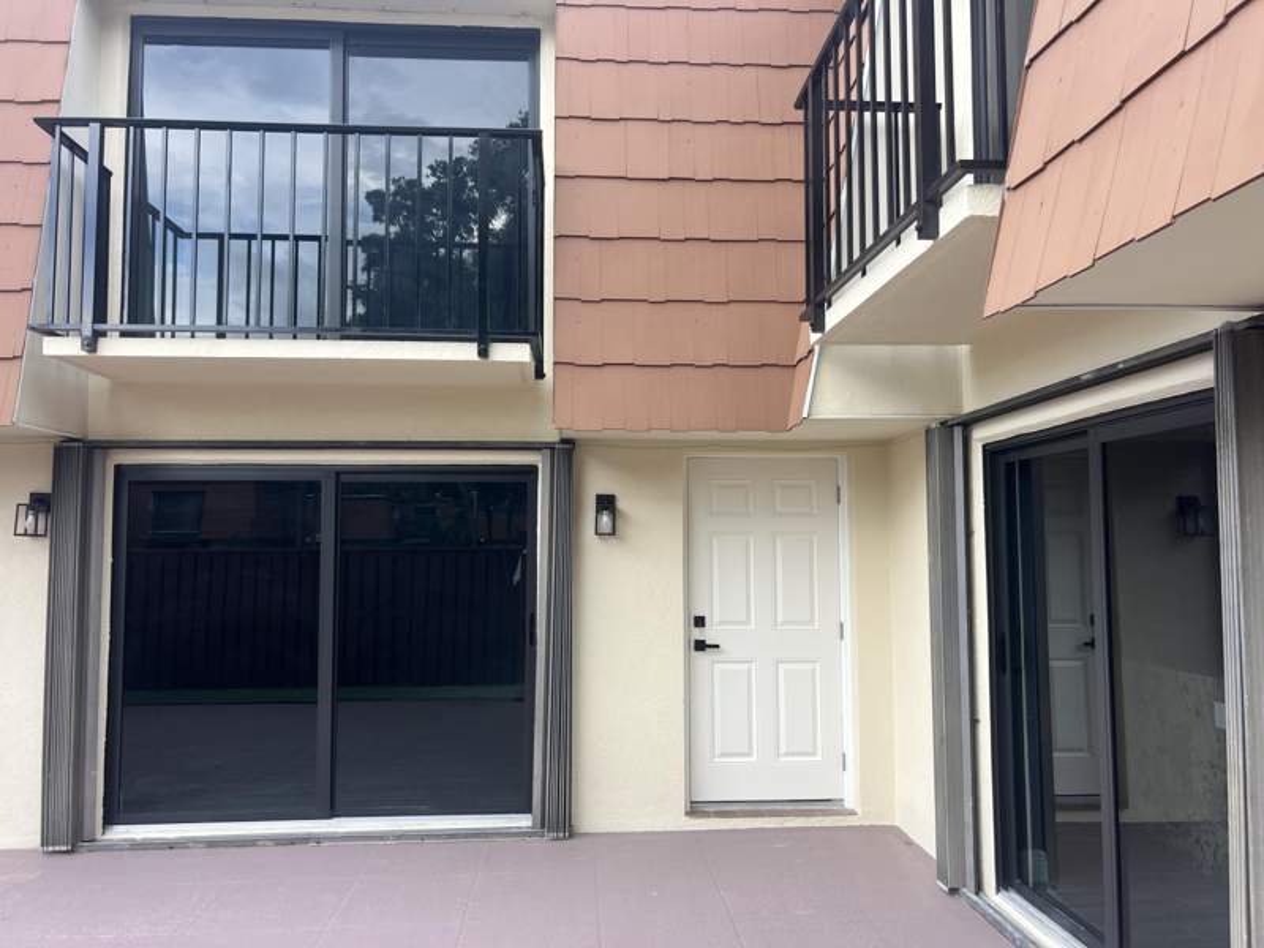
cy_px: 474
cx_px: 632
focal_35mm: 26
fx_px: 949
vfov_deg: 53.1
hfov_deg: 67.3
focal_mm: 5.7
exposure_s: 1/121
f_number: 1.5
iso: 40
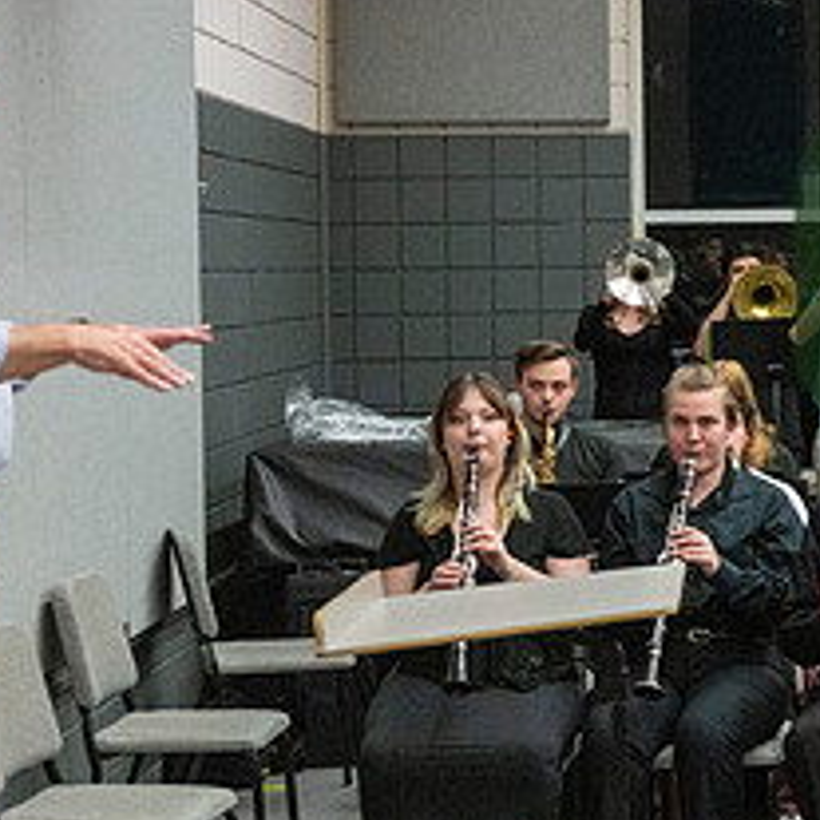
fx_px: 2814
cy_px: 311
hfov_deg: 15.7
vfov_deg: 16.6
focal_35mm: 105
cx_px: 1093
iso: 10000
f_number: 4
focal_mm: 44
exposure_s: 1/500
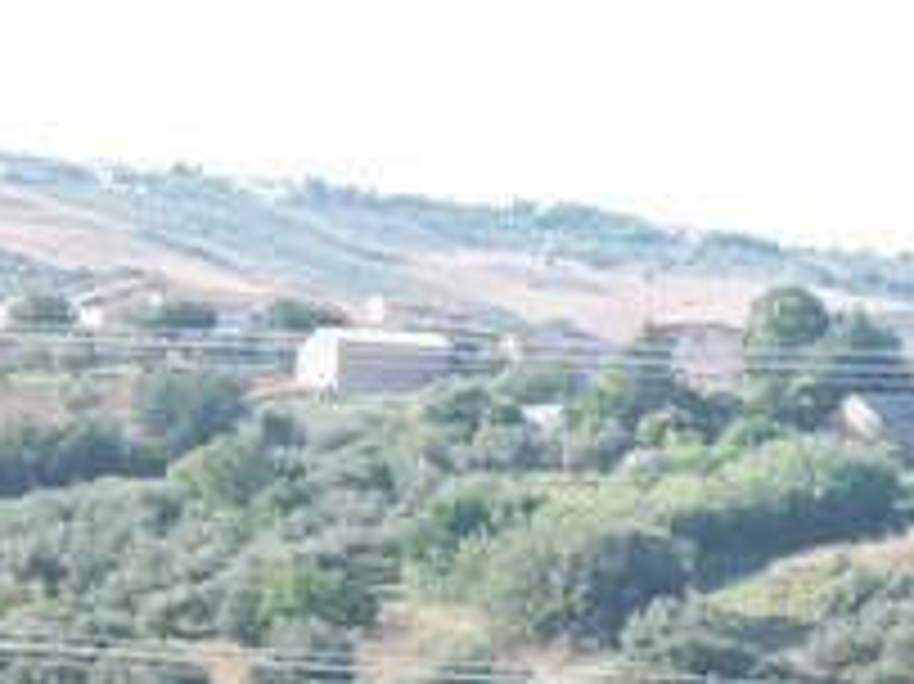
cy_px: 666
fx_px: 5621
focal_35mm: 213
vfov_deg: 6.9
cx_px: 783
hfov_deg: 9.3
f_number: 5.2
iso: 80
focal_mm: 17.1
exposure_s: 1/125
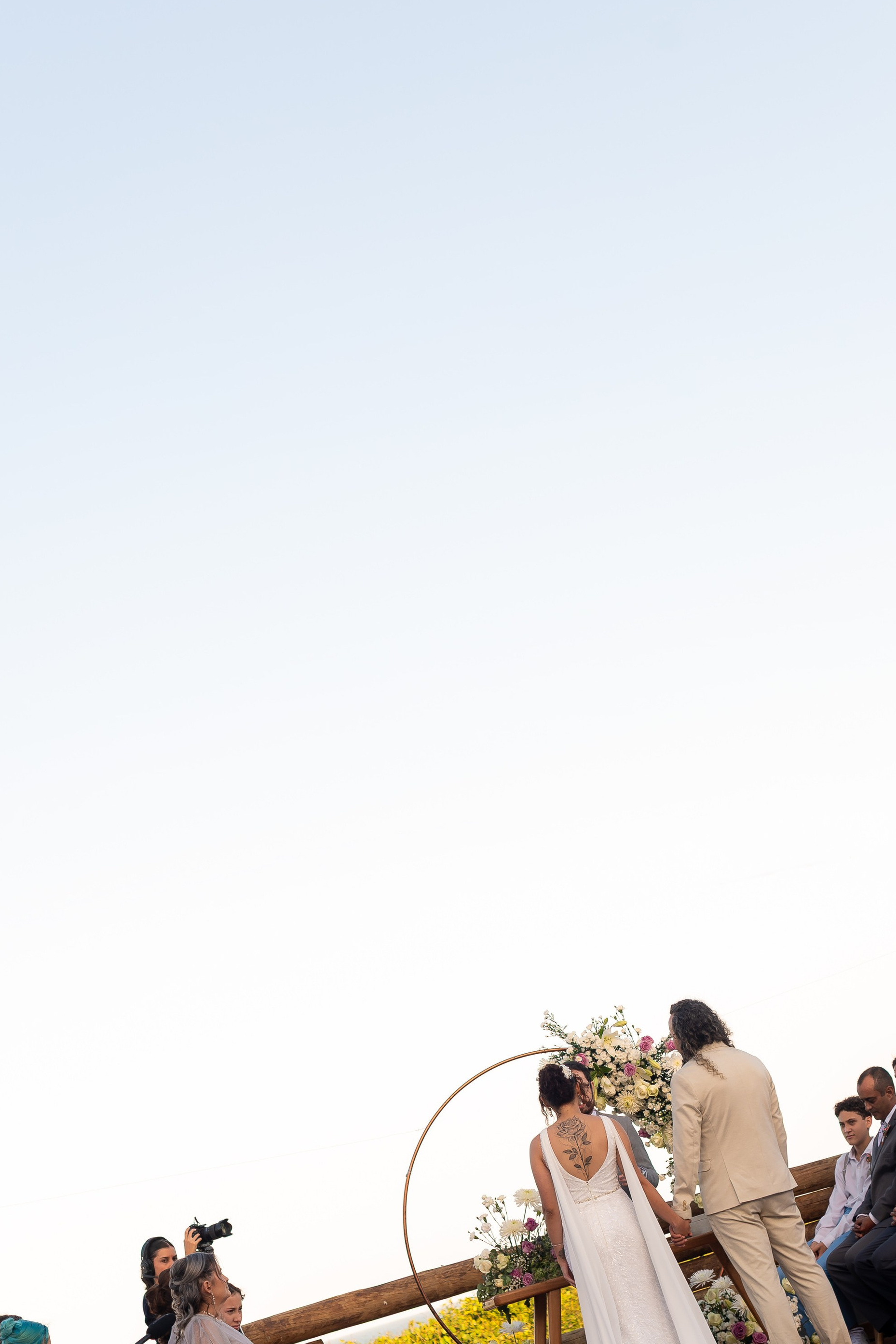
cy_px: 740
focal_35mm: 69
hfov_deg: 19.7
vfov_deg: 29.2
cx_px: 487
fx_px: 2576
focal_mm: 50
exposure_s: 1/320
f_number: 3.2
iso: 125
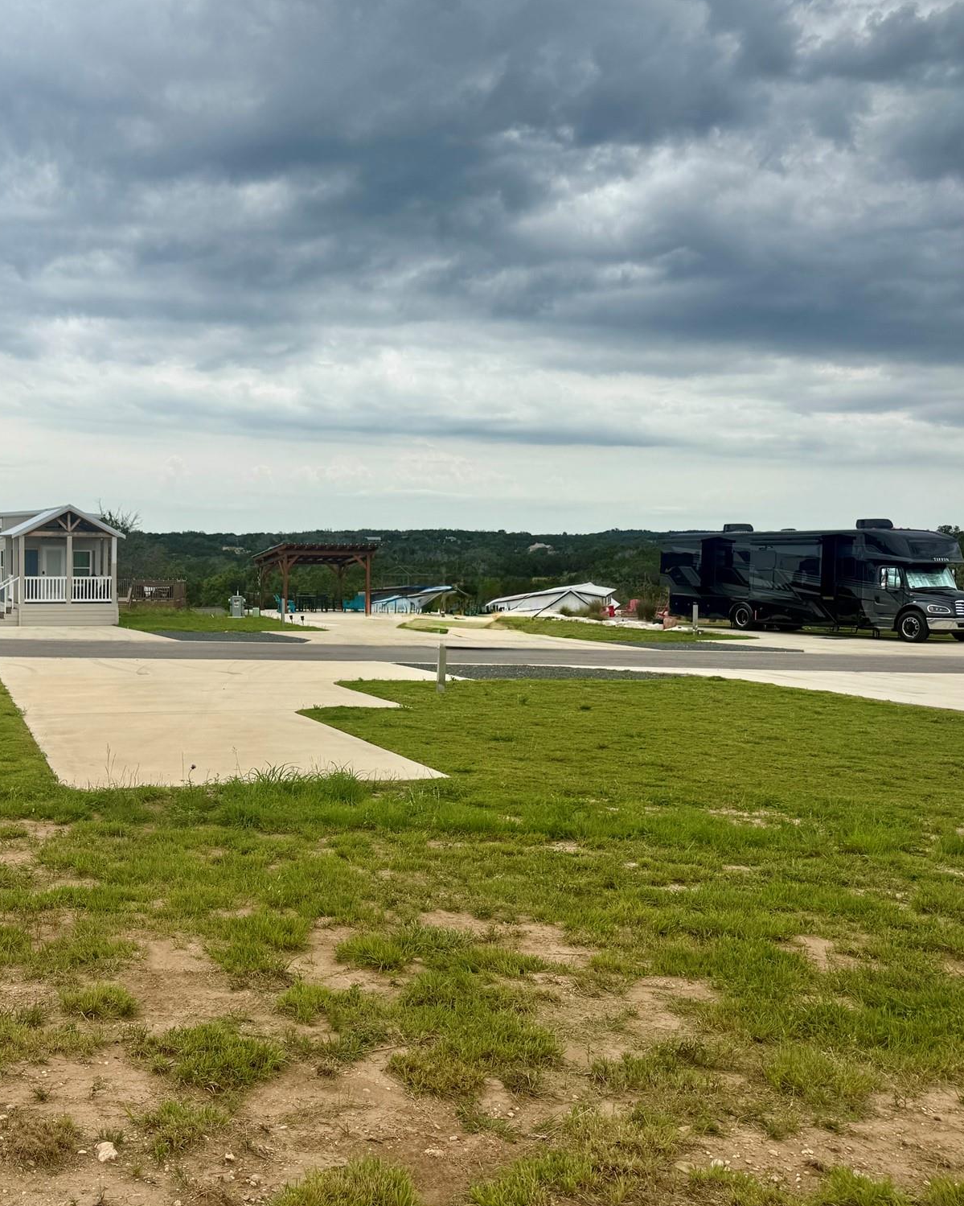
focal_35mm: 32
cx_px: 208
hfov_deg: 43.9
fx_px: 1141
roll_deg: -1.3
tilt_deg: -3.0
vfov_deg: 55.7
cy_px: 599
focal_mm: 6.76
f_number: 1.78
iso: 80
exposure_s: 1/6173
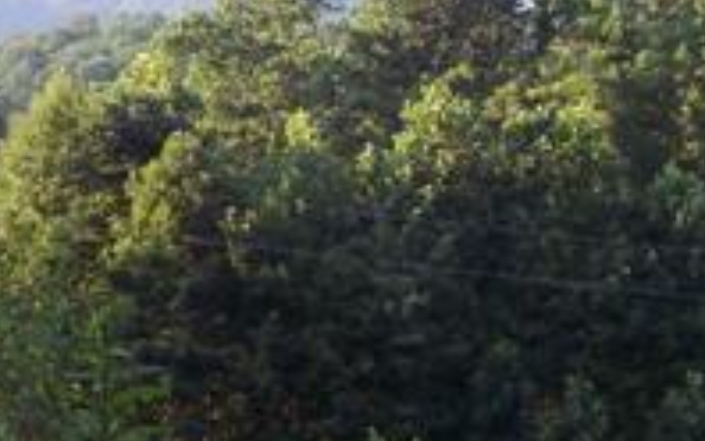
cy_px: 240
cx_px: -25
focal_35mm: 125
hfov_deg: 16.3
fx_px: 2403
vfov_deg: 10.5
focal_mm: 8
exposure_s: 1/90
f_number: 4.8
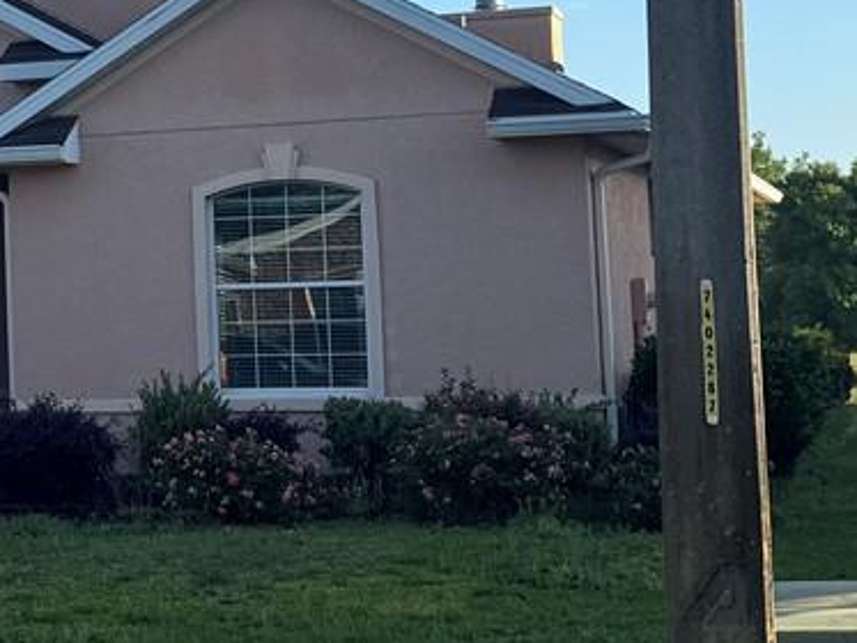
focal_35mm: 103
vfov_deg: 14.3
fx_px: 2551
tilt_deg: +2.7
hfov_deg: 18.1
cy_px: 131
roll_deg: +2.3
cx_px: -165
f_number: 1.78
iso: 80
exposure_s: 1/2604
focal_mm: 6.76
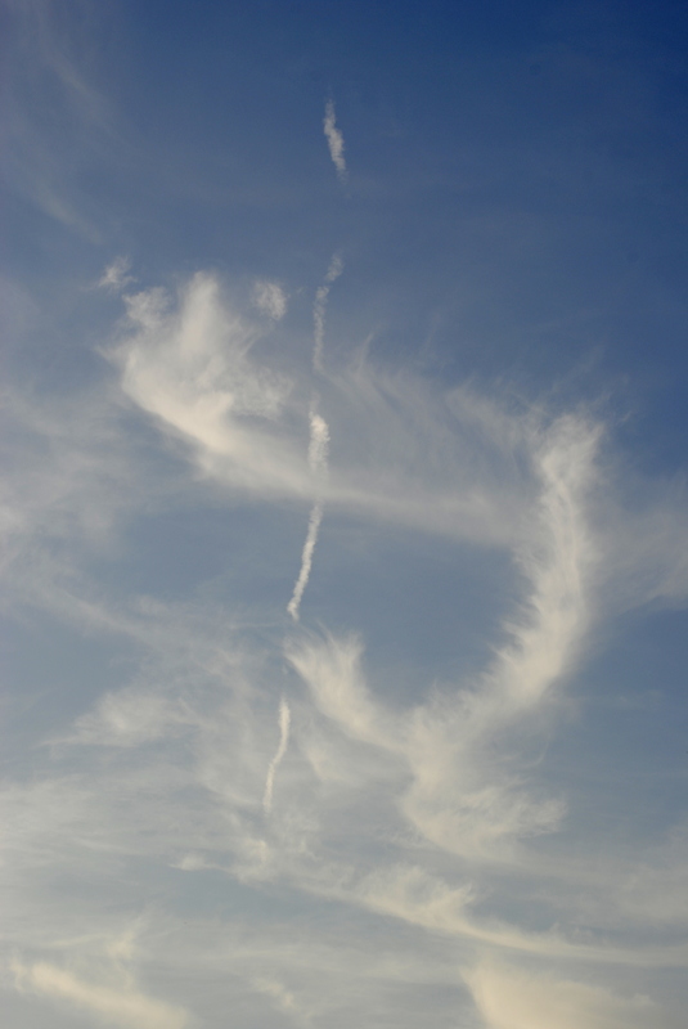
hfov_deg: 16.6
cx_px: 344
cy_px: 514
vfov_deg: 24.6
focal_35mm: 82
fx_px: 2360
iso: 100
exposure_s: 1/320
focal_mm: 55
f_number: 9
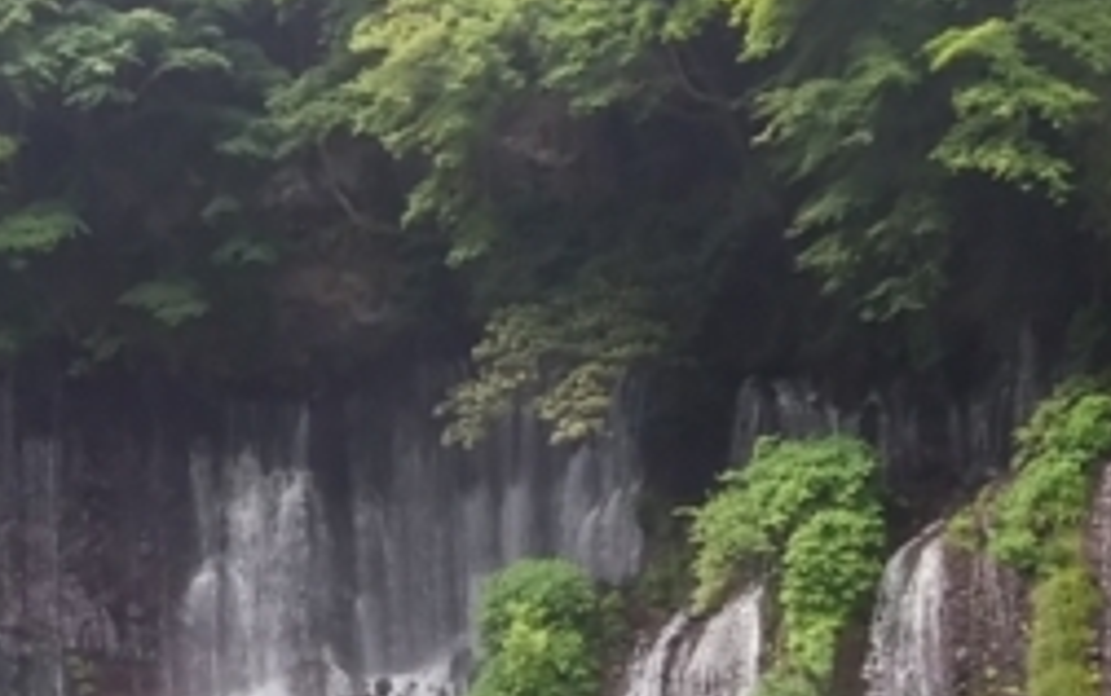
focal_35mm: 74
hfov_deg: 26.8
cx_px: 97
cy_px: 626
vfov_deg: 17.4
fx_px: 2243
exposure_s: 1/120
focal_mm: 3
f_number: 2
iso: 64
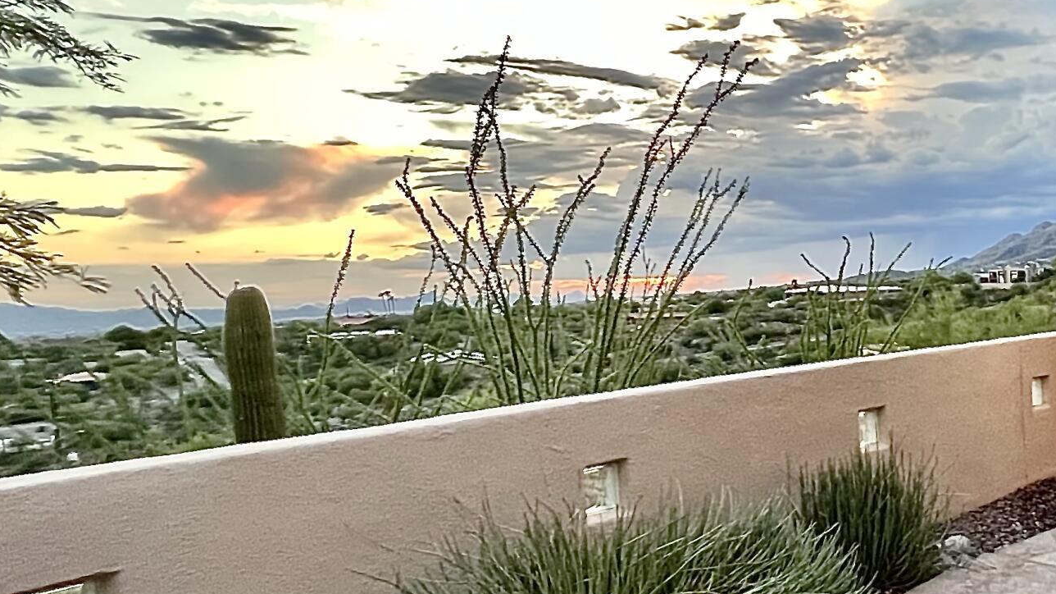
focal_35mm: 33
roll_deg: +2.2
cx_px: 1017
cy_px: 334
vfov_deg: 35.6
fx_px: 924
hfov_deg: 50.1
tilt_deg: -3.7
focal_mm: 1.57
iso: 200
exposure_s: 1/120
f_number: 1.8
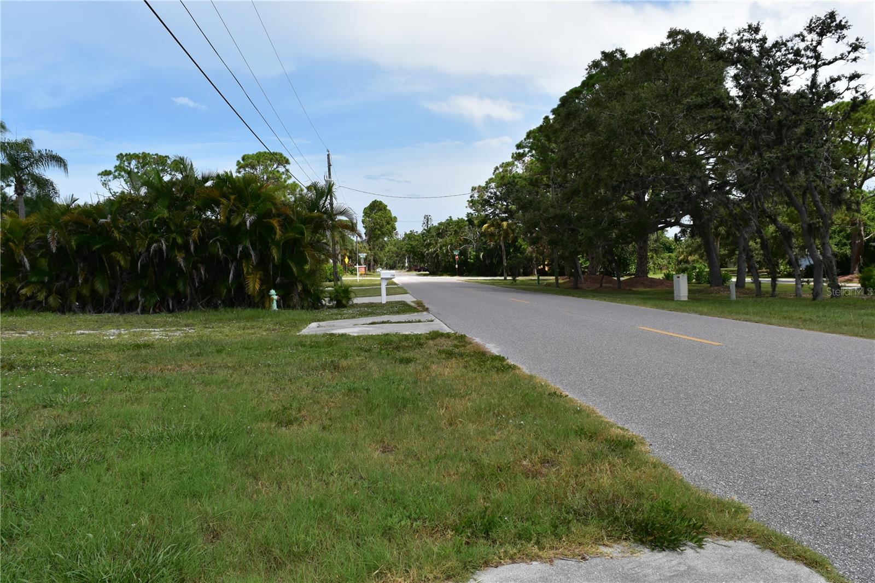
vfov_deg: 47.9
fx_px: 656
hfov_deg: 67.4
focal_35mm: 27
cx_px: 438
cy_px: 292
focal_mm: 18
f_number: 11
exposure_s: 1/500
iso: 400
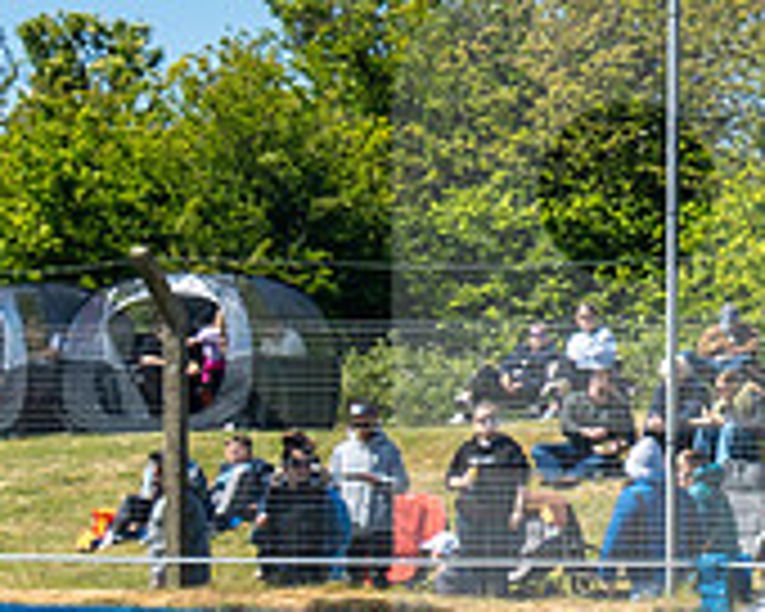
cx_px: 1204
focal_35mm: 205
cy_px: 546
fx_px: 4641
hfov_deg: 9.1
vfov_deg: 7.5
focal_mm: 24
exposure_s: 1/250
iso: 100
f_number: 5
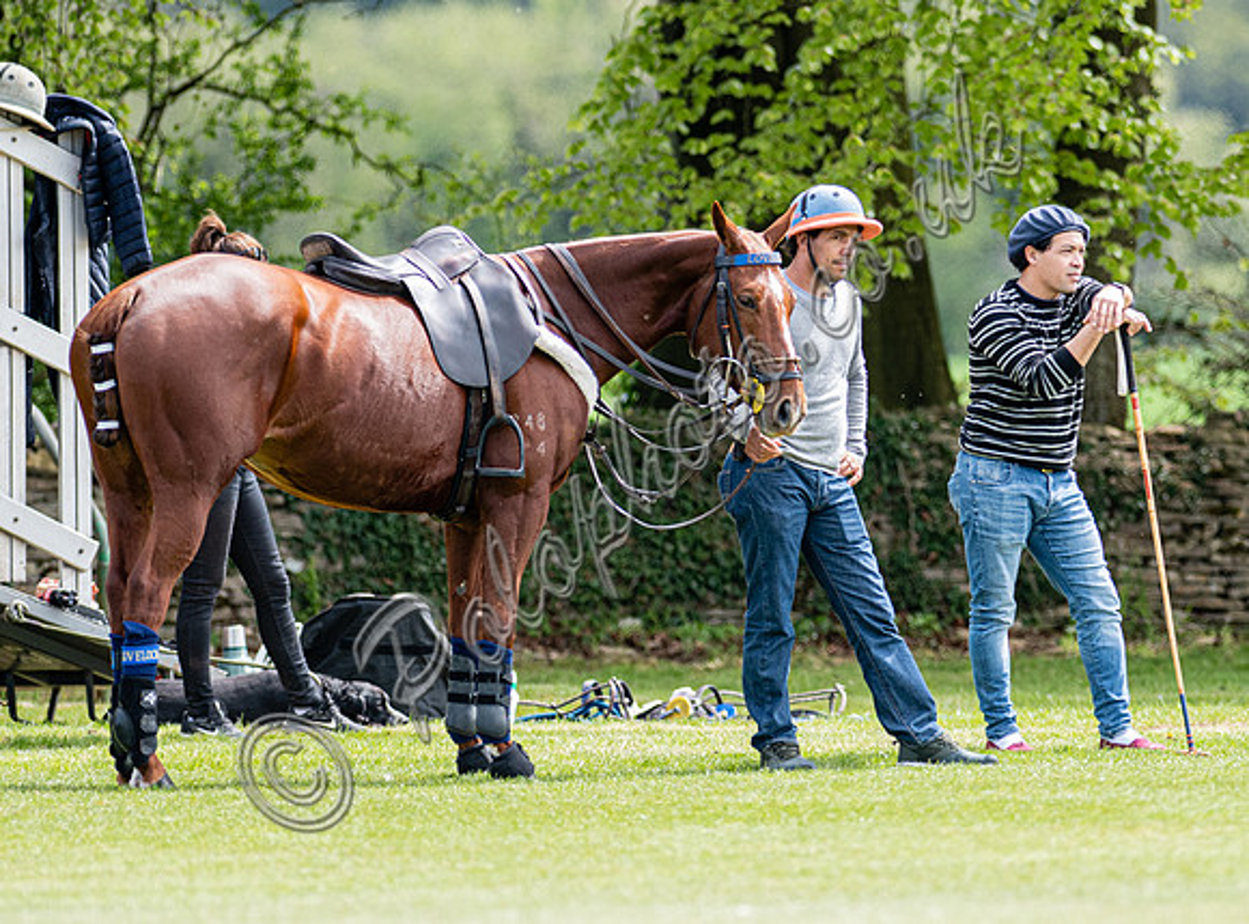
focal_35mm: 586
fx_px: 21041
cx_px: 814
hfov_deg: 3.4
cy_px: 406
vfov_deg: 2.5
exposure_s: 1/1600
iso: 400
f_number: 3.2
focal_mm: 300
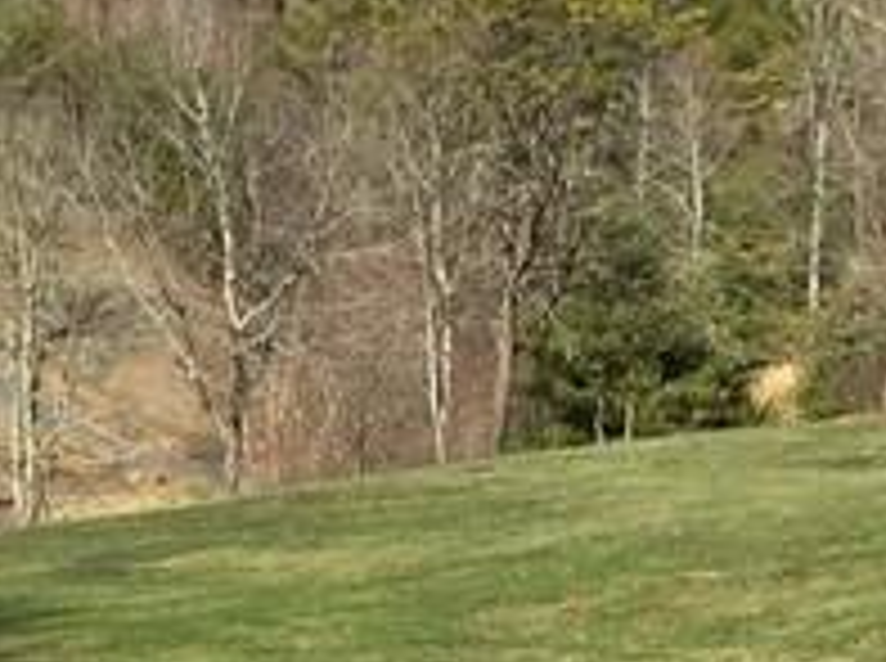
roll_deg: -3.6
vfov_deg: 9.8
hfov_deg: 12.1
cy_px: 572
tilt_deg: +0.3
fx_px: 3858
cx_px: -657
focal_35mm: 151
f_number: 2.2
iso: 32
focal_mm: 4.15
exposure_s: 1/1522
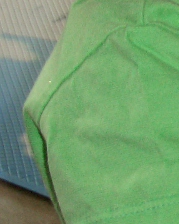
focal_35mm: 184
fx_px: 1219
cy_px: 36
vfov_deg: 10.5
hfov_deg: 7.8
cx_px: 416
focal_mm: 7.1
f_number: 2.8
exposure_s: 1/60
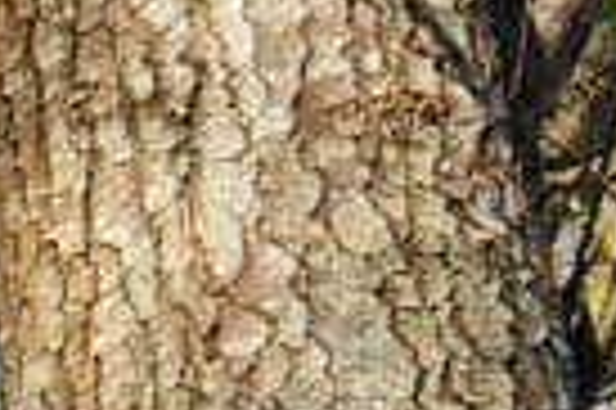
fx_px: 5127
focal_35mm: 300
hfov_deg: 6.0
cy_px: 1273
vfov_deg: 4.4
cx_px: -1628
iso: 200
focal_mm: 40
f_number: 16
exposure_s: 1/60
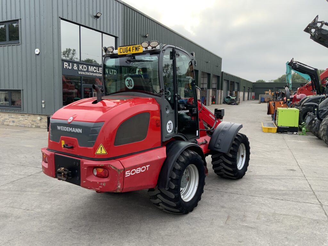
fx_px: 275
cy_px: 123
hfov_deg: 61.7
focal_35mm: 29
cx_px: 164
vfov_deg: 48.2
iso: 16
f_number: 1.8
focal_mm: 3
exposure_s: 1/122
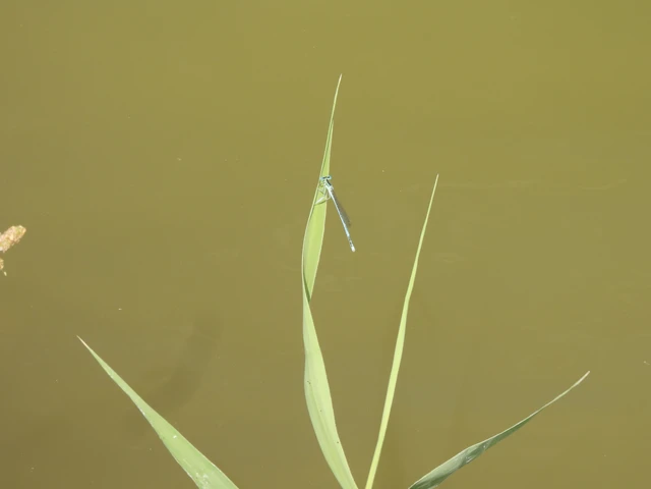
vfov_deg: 3.9
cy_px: 244
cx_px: 326
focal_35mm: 380
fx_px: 7146
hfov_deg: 5.2
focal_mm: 67.8
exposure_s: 1/320
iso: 100
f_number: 6.3
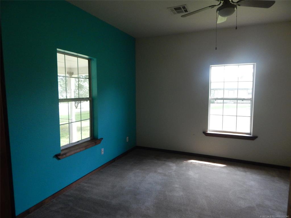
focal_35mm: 22
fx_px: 185
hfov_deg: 76.4
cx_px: 146
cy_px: 109
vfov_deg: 61.1
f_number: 3
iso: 400
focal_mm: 4
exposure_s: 1/200
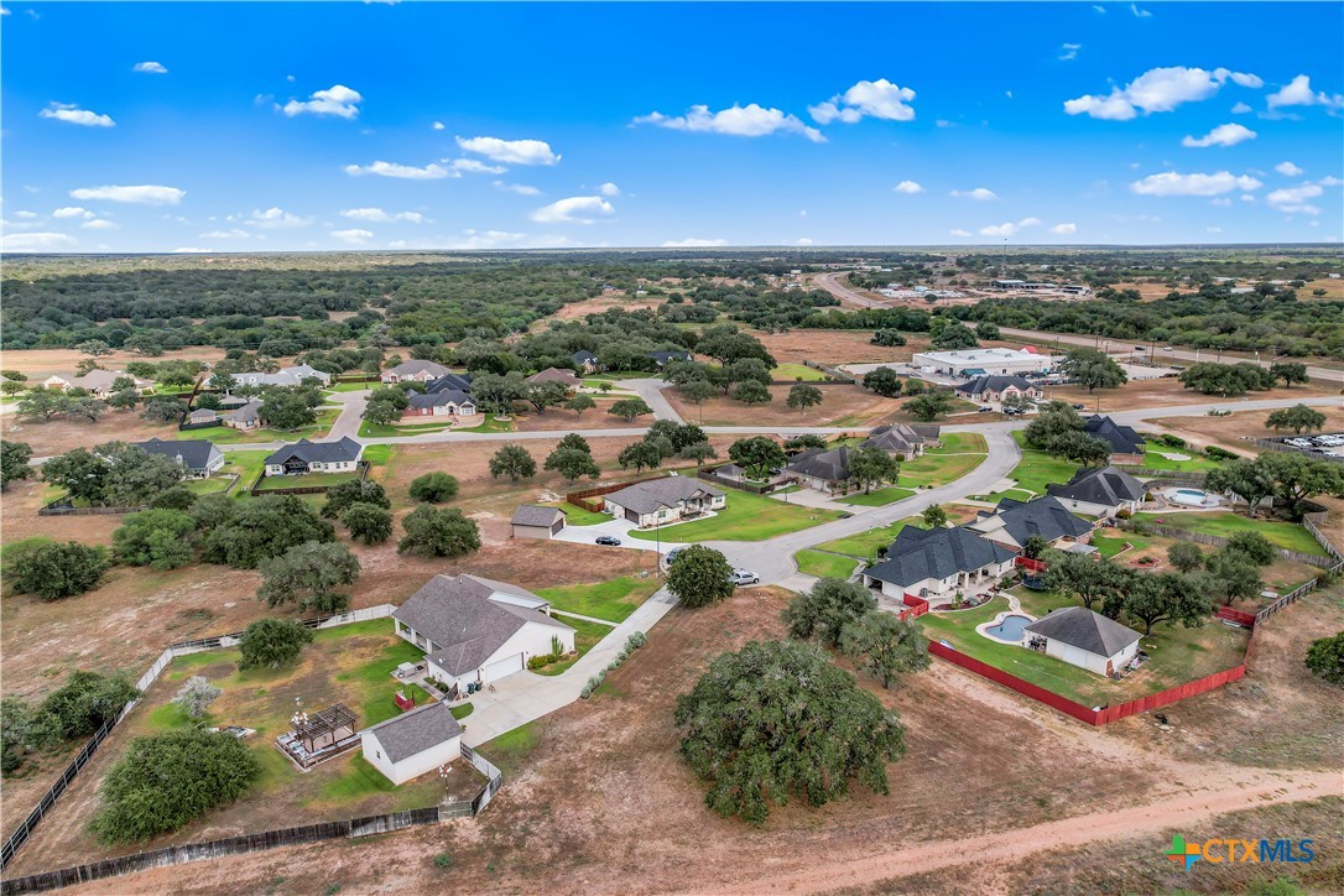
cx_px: 672
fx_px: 821
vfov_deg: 57.2
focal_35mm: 22
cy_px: 448
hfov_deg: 78.6
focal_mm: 8.38
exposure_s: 1/240
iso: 100
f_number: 2.8
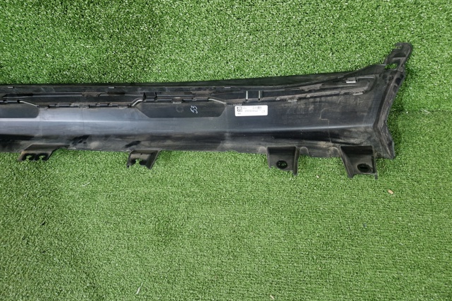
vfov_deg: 53.0
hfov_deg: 73.8
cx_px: 226
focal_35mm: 24
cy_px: 135
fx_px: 301
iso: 100
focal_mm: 5.4
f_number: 1.8
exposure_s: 1/100
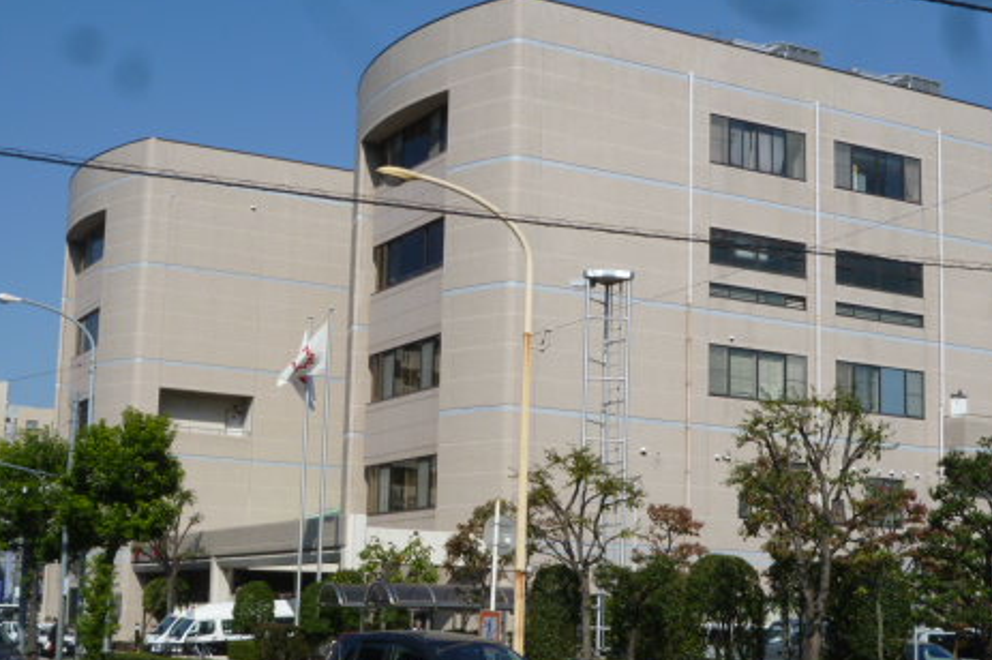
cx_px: 474
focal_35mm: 59
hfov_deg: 34.0
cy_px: 384
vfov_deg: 22.9
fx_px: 1625
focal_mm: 7.2
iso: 80
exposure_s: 1/500
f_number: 5.6
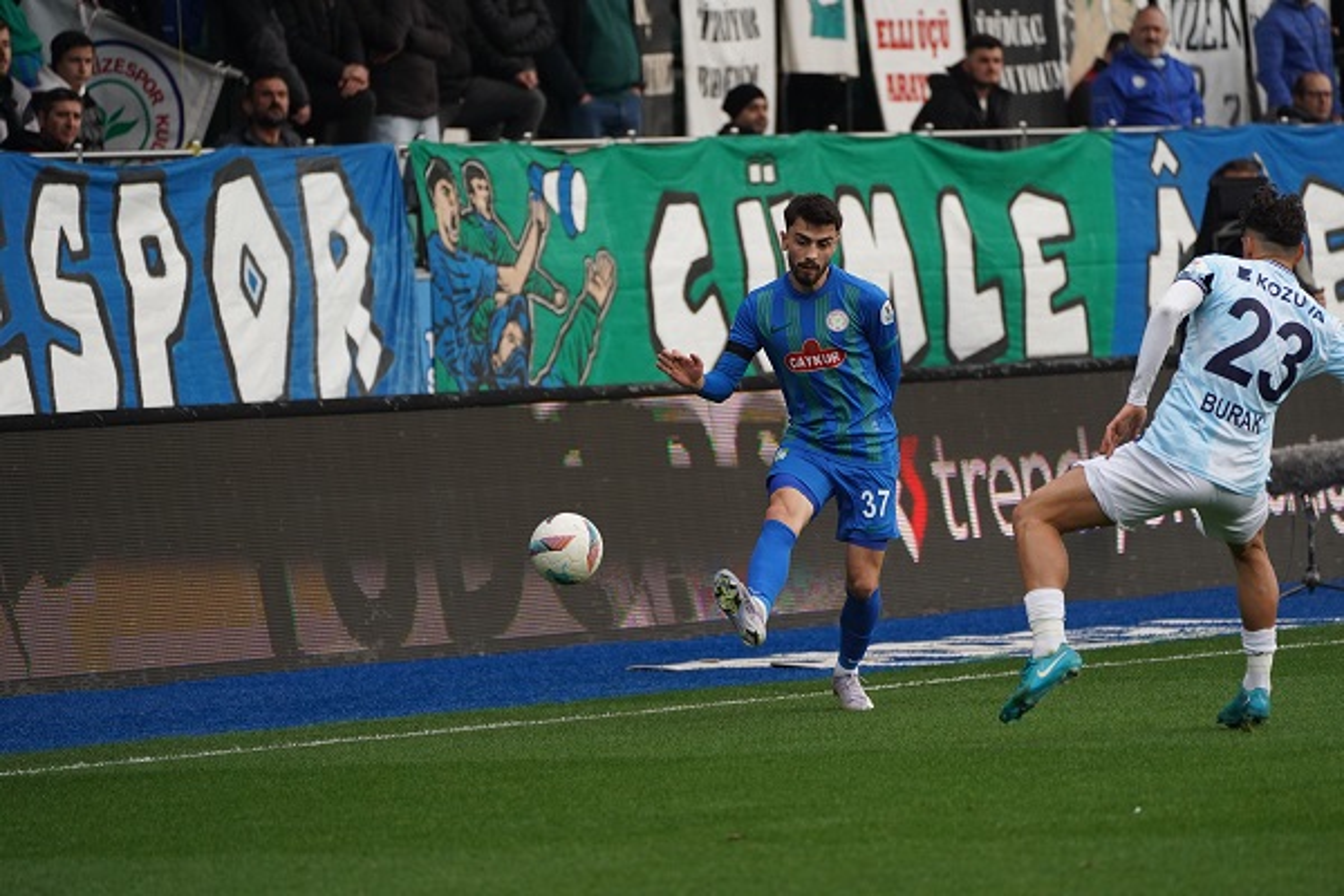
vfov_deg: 3.4
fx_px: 14932
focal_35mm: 400
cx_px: 672
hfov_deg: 5.2
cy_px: 448
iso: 2000
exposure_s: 1/2000
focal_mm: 400
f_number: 5.6
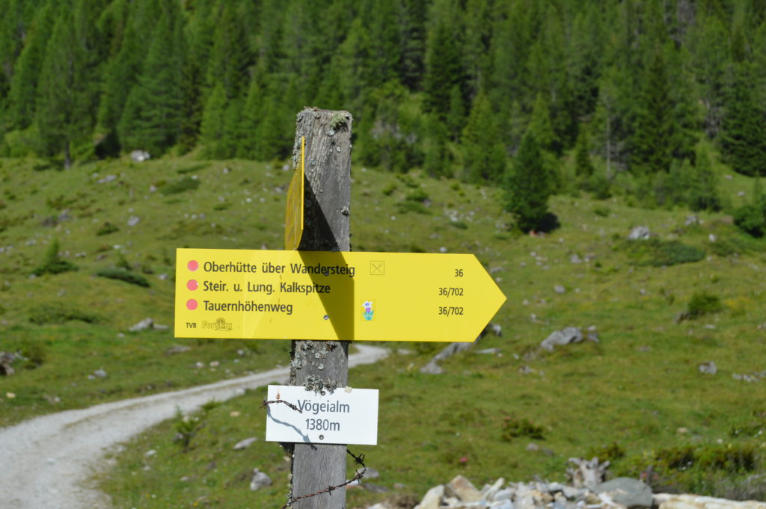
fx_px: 1754
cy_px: 254
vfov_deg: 16.5
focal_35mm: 82
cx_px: 383
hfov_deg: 24.6
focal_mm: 55
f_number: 9
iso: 100
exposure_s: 1/320
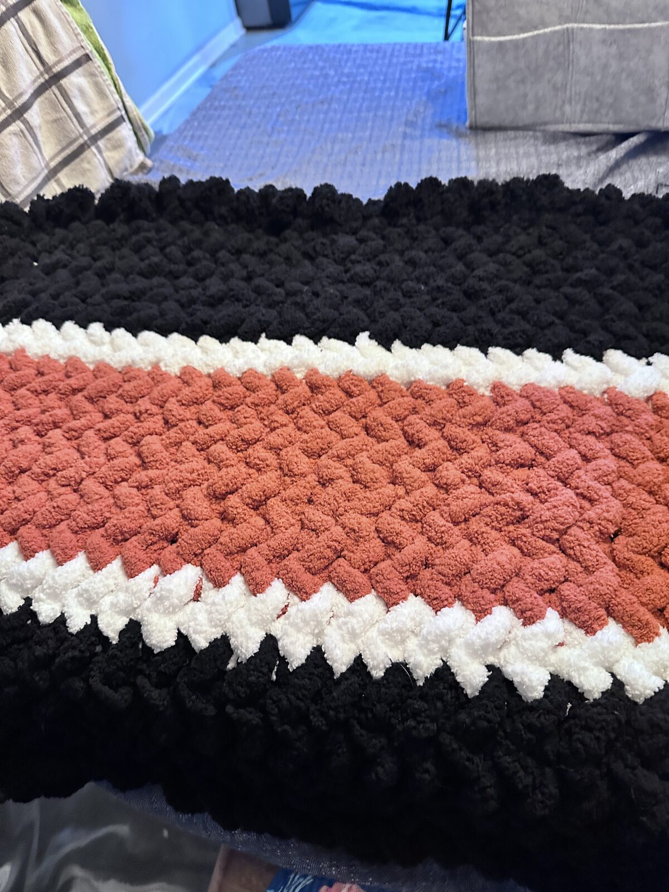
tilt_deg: -51.1
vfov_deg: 71.6
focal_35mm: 24
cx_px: 334
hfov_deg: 56.8
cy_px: 446
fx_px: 618
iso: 500
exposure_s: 1/60
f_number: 1.78
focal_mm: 6.86
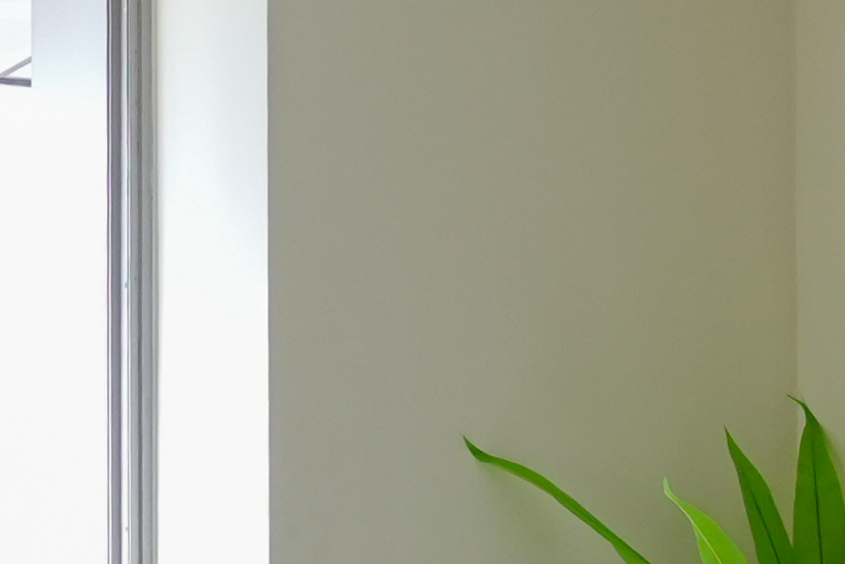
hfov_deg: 12.7
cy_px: 672
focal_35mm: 162
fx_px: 3803
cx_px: 602
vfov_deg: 8.4
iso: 800
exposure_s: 1/90
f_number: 3.5
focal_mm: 20
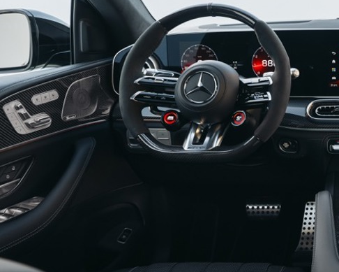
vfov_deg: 36.2
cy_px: 95
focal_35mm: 41
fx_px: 411
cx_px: 385
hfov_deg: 36.7
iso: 200
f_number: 6.3
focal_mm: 16
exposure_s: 1/25
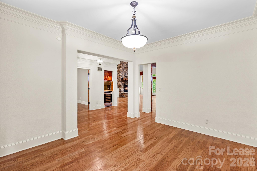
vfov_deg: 73.7
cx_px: 128
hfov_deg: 96.7
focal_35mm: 16
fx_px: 114
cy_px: 86
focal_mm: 16
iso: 100
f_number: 8
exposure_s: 1.3
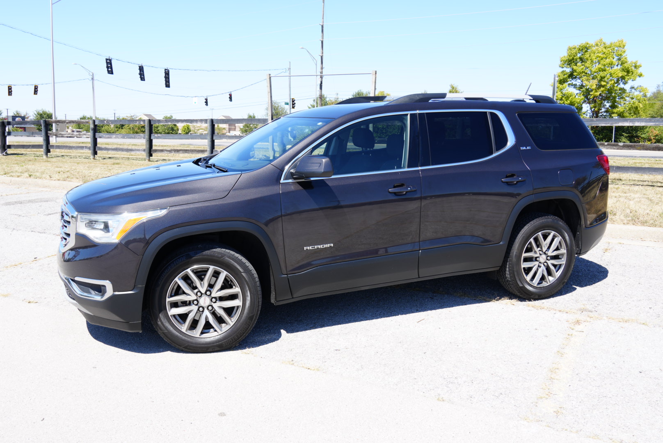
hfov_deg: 59.5
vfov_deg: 41.8
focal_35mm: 32
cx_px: 332
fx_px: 581
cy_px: 222
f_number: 8
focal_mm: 21
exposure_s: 1/125
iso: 100
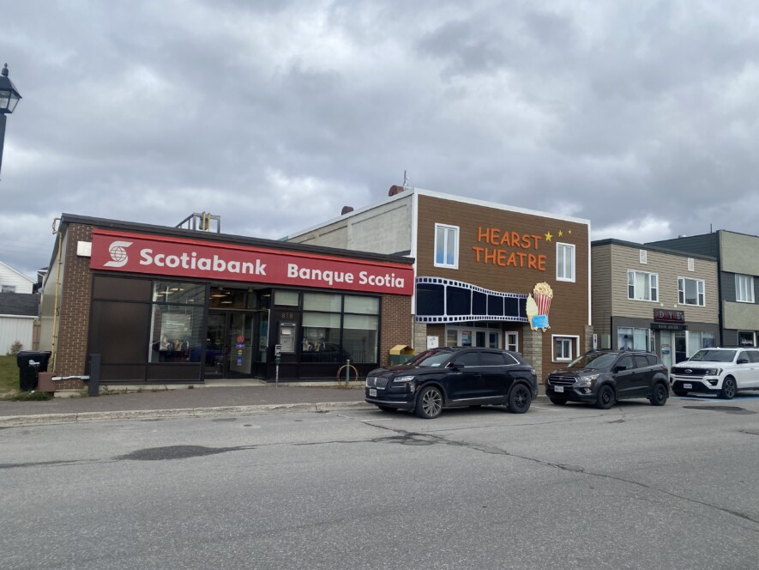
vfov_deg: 53.1
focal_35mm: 26
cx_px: 380
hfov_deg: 67.3
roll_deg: -1.1
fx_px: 570
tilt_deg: +6.8
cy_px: 285
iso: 32
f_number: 1.8
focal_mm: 4.25
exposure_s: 1/1808
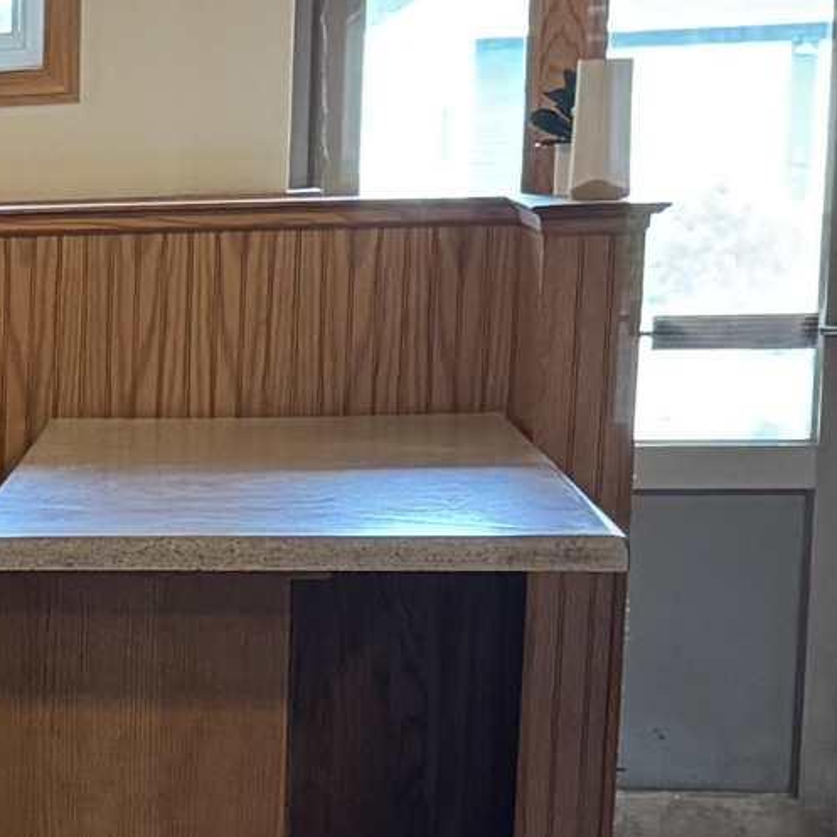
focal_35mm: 131
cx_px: -1176
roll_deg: +1.9
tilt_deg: -8.4
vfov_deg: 13.2
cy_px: 780
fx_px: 3584
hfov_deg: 11.2
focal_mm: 6.76
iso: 400
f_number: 1.78
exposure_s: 1/60
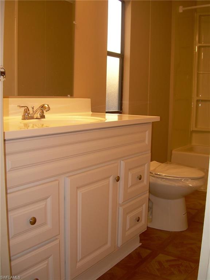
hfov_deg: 37.7
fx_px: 307
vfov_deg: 49.0
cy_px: 140
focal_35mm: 38
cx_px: 105
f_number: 2.8
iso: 50
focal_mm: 6.3
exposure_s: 1/30
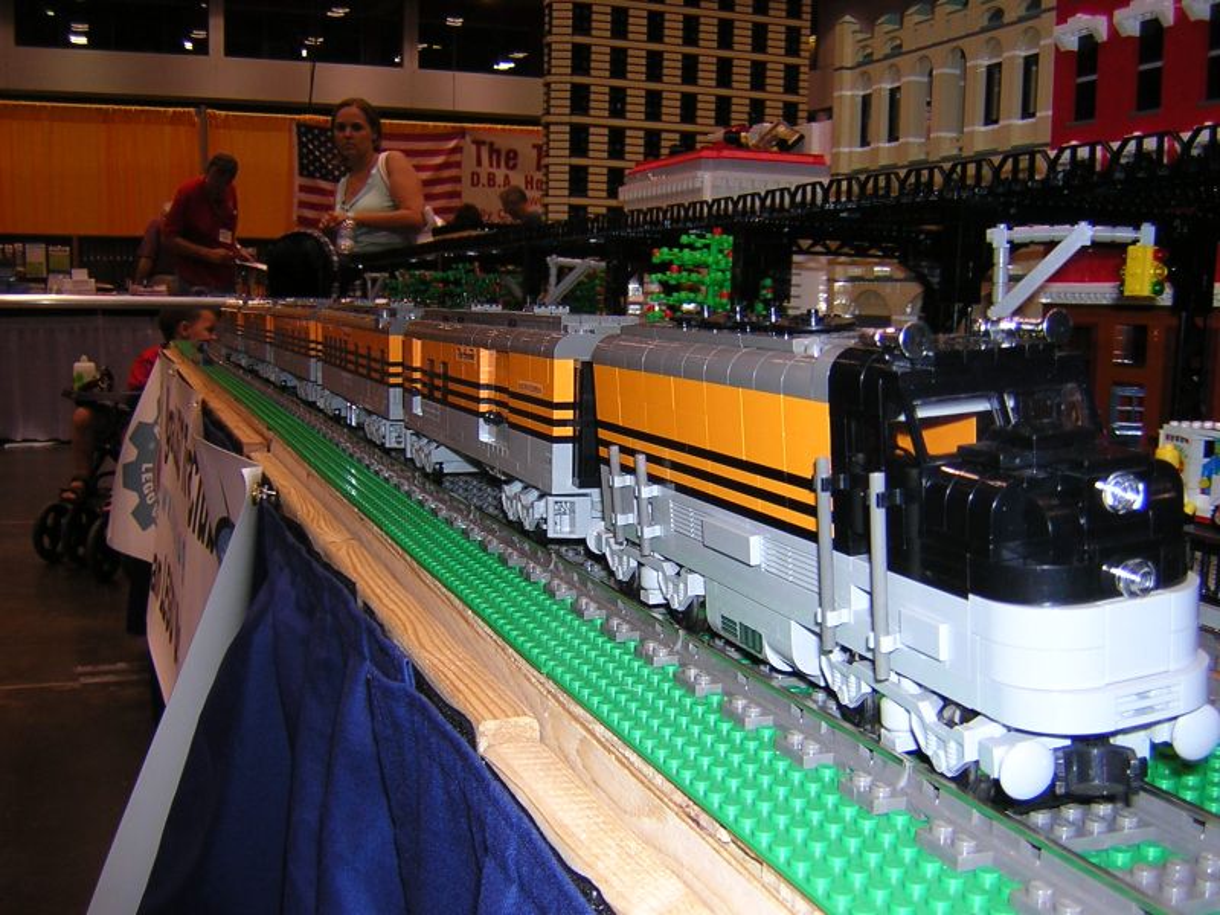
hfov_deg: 51.4
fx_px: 1269
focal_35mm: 36
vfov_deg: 39.7
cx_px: 610
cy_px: 458
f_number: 2.6
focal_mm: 4.7
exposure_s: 1/60.1
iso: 100
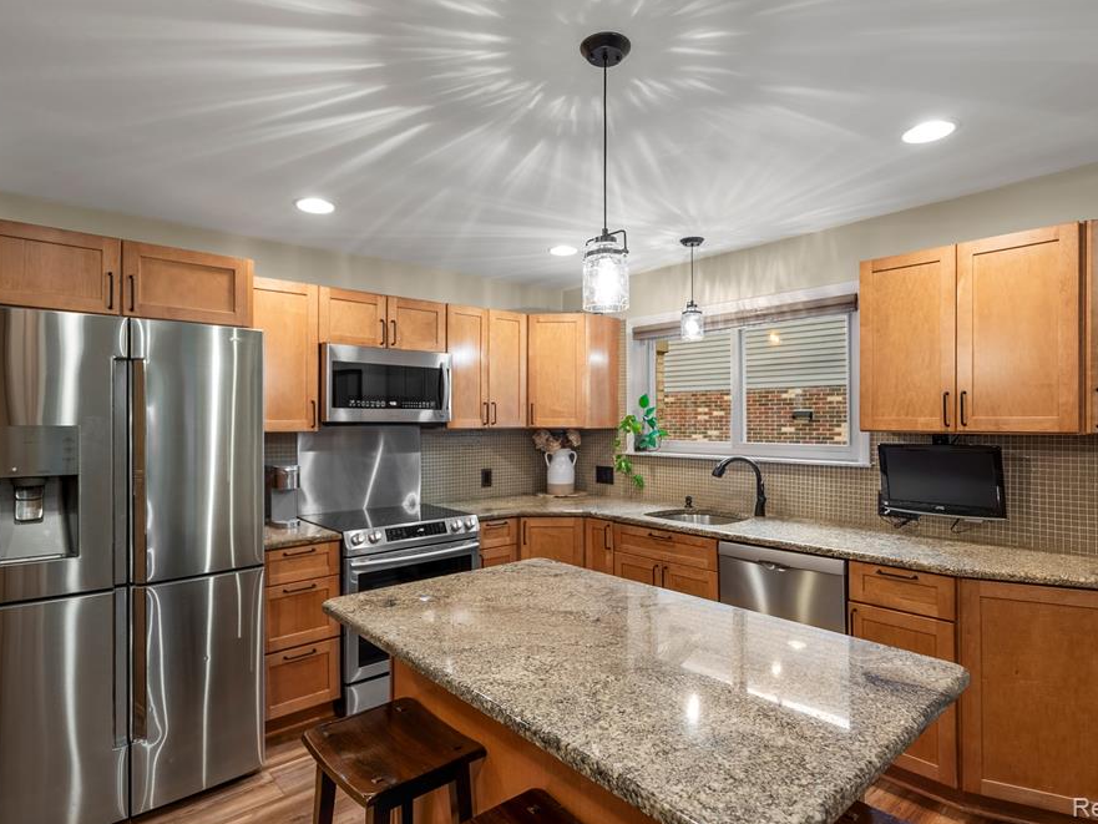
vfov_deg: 68.7
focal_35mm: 19
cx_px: 561
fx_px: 603
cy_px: 402
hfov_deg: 84.6
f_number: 4
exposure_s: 1/3
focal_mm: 17
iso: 100
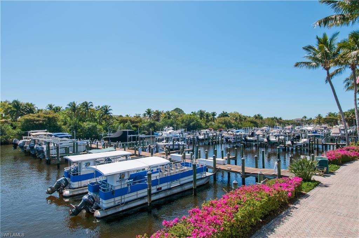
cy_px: 119
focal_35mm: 21
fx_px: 209
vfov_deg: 59.3
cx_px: 180
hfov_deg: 81.3
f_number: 10
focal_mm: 14
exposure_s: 1/800
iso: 200
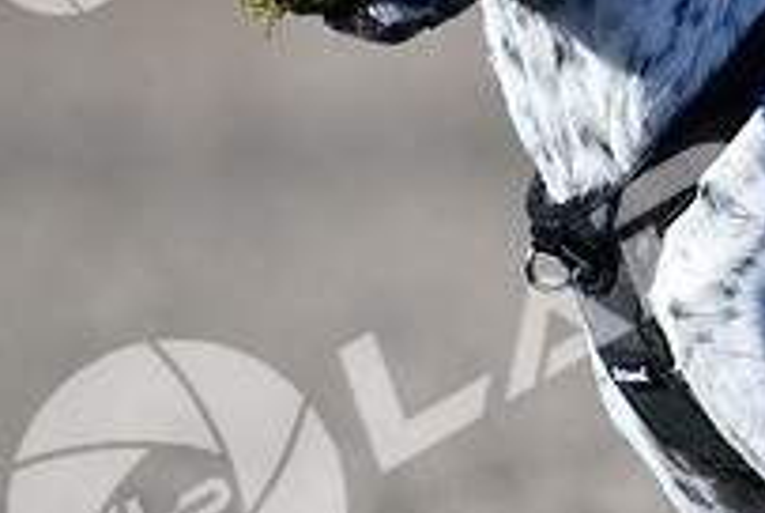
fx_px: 18216
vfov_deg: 1.6
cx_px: 844
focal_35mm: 856
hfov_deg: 2.4
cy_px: 123
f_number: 2.8
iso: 180
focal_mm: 200
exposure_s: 1/4000
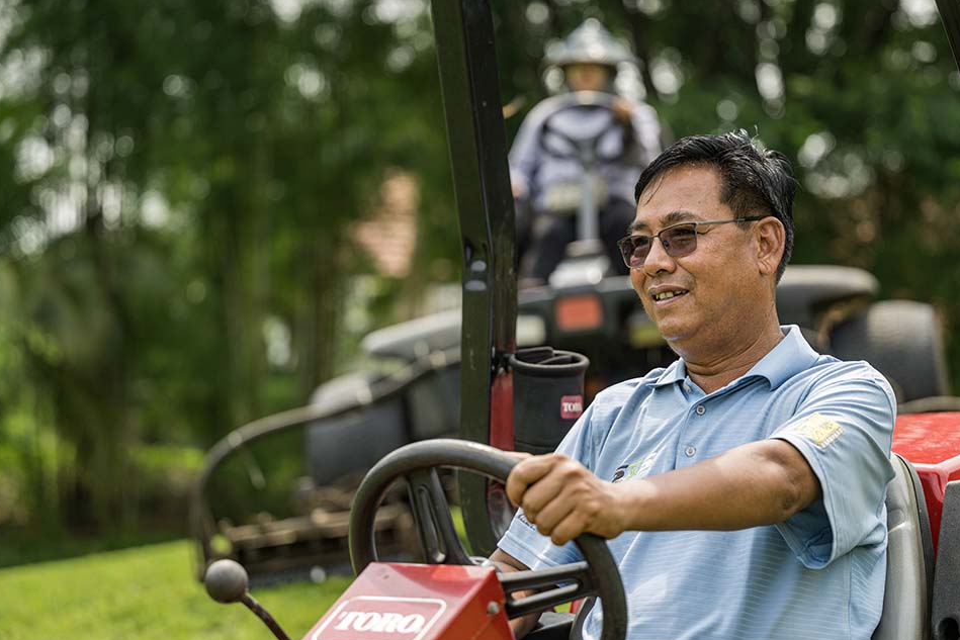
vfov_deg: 15.9
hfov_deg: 23.6
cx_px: 478
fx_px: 2294
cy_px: 322
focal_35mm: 86
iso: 250
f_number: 2.8
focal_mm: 85
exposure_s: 1/1250
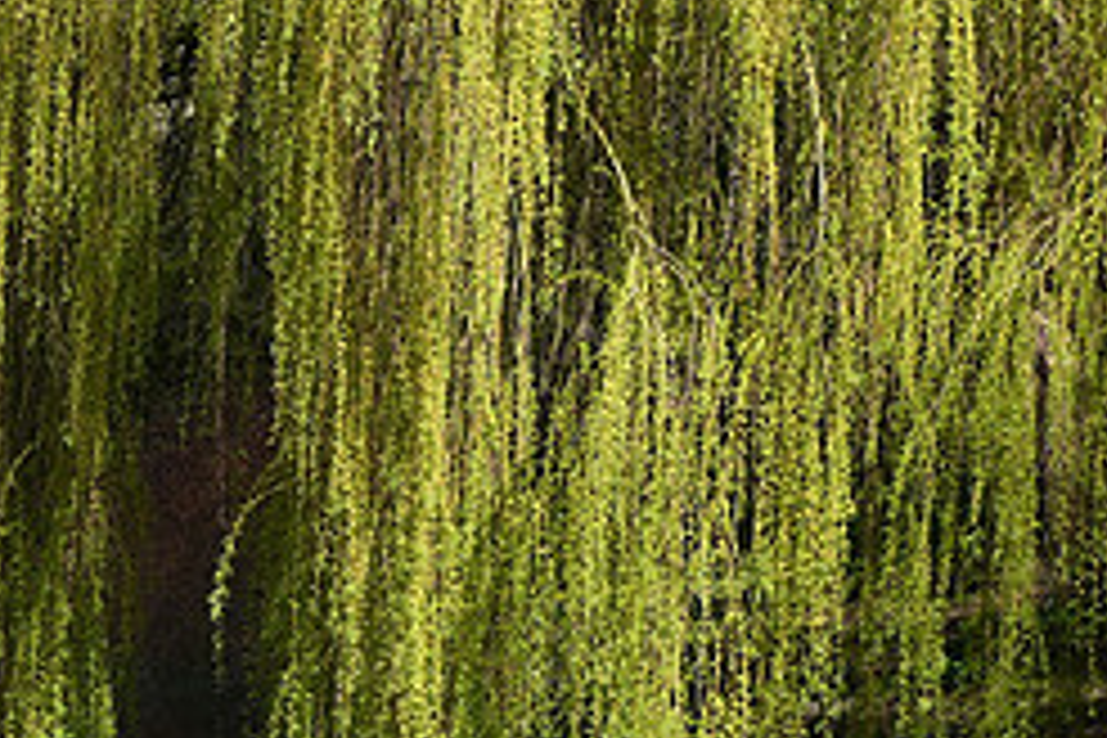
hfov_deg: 7.3
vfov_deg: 4.9
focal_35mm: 283
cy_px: 670
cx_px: 148
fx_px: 8702
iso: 200
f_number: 7.1
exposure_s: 1/400
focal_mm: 120
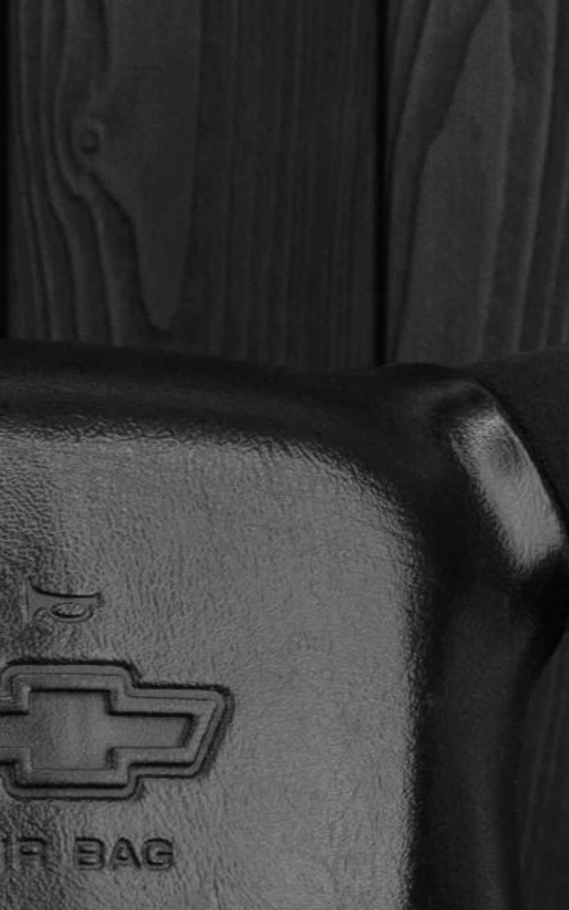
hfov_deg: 5.7
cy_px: 609
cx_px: 44
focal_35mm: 230
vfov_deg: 9.1
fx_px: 5710
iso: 500
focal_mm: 35
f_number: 6.3
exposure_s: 1/125
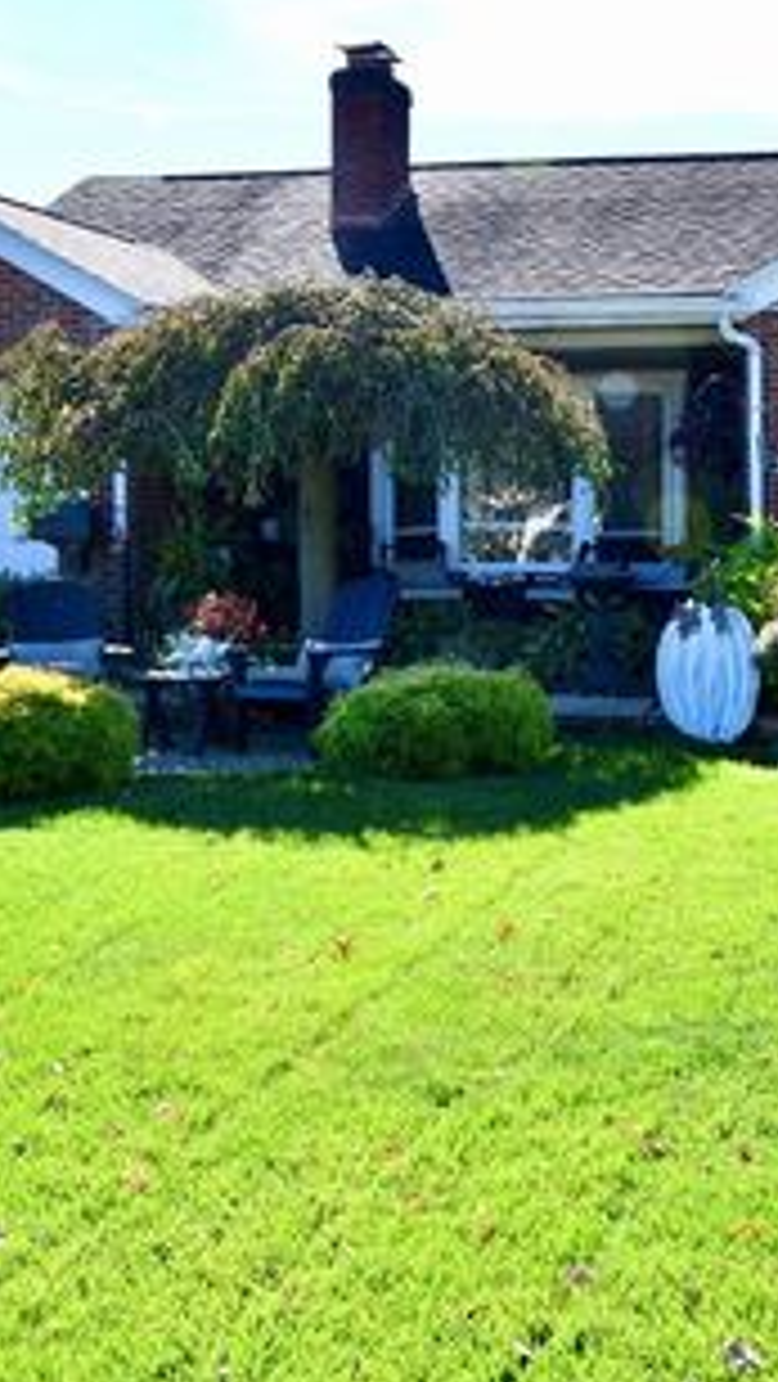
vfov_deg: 44.5
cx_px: 756
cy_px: 646
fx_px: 1685
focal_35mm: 46
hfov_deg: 24.9
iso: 160
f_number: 9
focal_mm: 18
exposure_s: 1/100
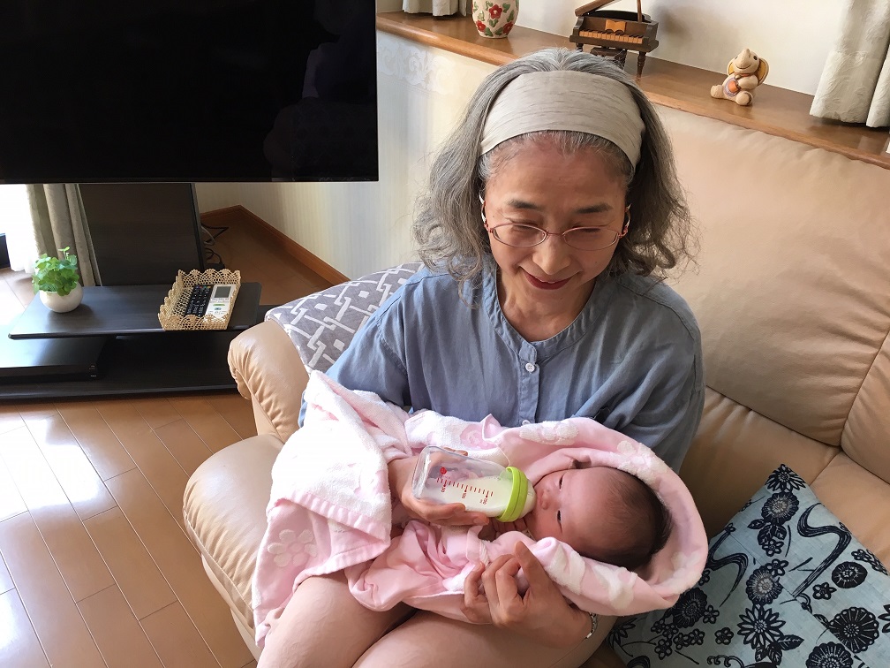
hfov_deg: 61.7
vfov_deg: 48.2
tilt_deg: -32.2
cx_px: 445
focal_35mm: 29
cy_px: 334
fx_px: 746
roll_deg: -3.3
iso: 50
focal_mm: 4.15
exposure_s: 1/30
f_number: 2.2
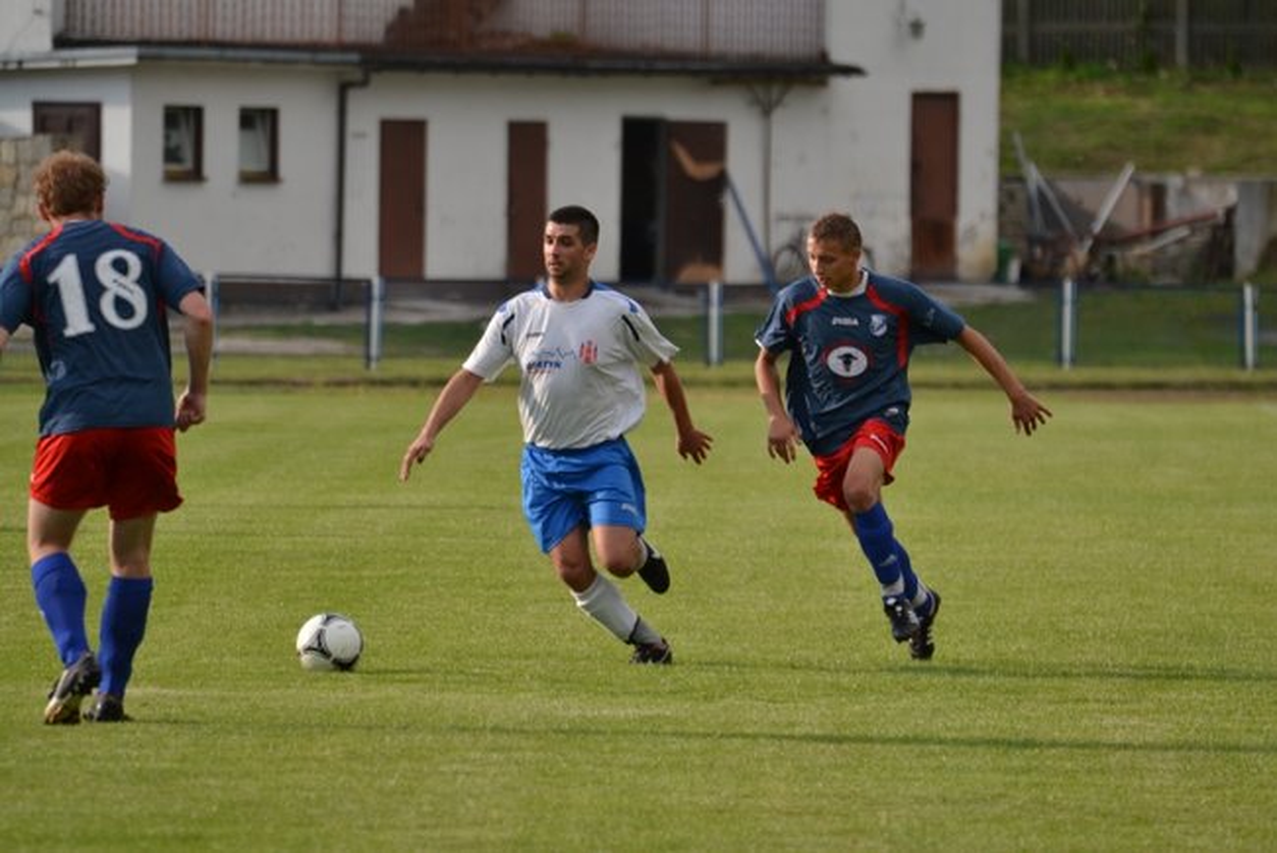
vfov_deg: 3.8
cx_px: 638
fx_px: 12775
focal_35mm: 360
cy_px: 426
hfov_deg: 5.7
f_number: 5.6
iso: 200
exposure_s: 1/800
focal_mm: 240
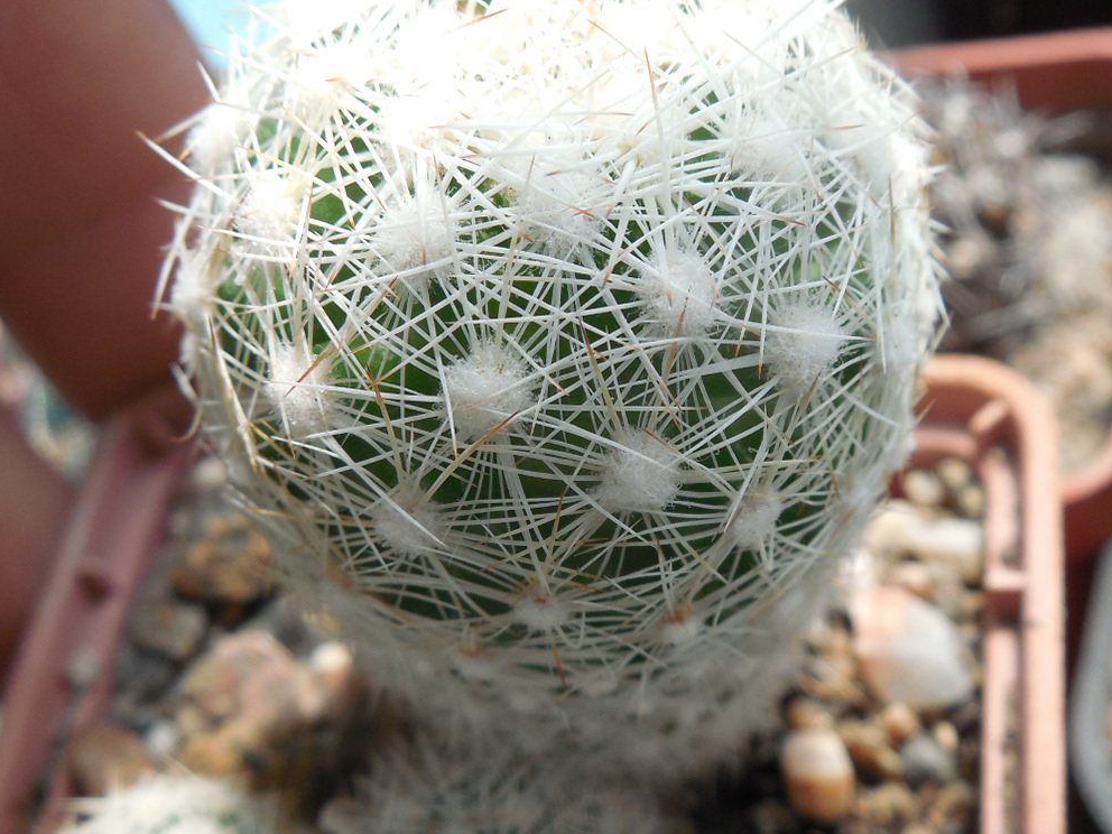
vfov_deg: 29.1
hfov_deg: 38.2
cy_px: 432
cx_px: 597
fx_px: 1606
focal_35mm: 50
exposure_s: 1/400
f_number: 3.6
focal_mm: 5.6
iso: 125
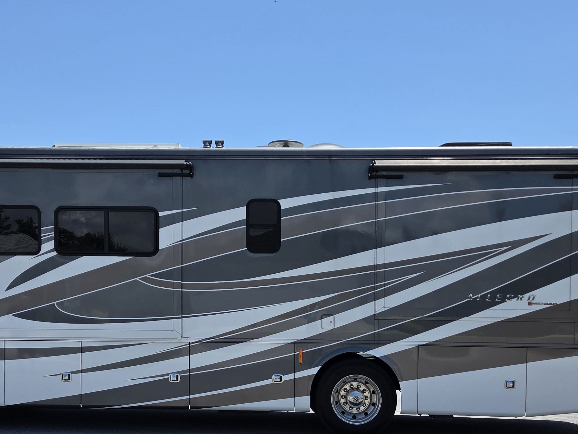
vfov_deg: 33.7
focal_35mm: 42
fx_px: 701
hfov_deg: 44.8
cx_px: 284
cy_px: 325
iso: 80
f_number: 1.8
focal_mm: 5.4
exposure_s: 1/5699
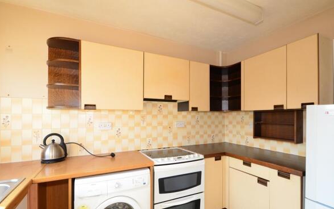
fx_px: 155
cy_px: 114
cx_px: 173
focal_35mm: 17
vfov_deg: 67.8
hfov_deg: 94.3
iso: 640
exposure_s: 1/30
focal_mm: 10
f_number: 11
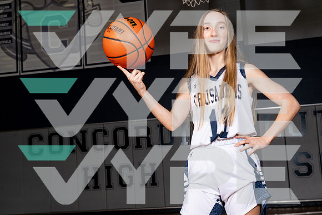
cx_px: 161
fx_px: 483
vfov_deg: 25.1
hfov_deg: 36.9
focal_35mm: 54
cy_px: 108
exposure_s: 1/125
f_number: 10
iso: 250
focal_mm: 54
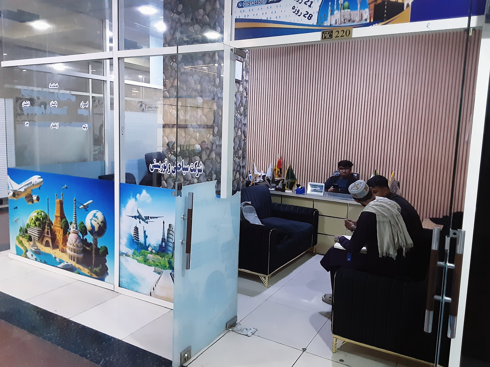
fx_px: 396
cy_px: 184
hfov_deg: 63.4
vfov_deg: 49.7
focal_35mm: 28
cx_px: 245
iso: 400
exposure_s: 1/24
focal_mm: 2.9
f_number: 1.9
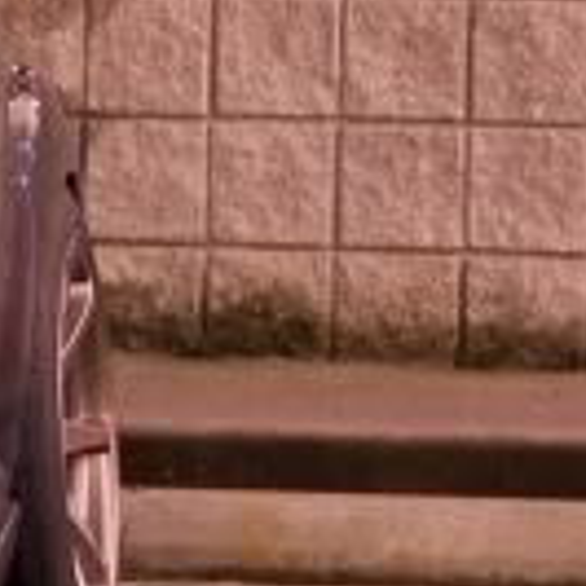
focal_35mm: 442
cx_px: -1170
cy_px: 225
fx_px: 8471
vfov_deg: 4.0
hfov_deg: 3.8
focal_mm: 45
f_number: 5.3
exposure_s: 1/4
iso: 200
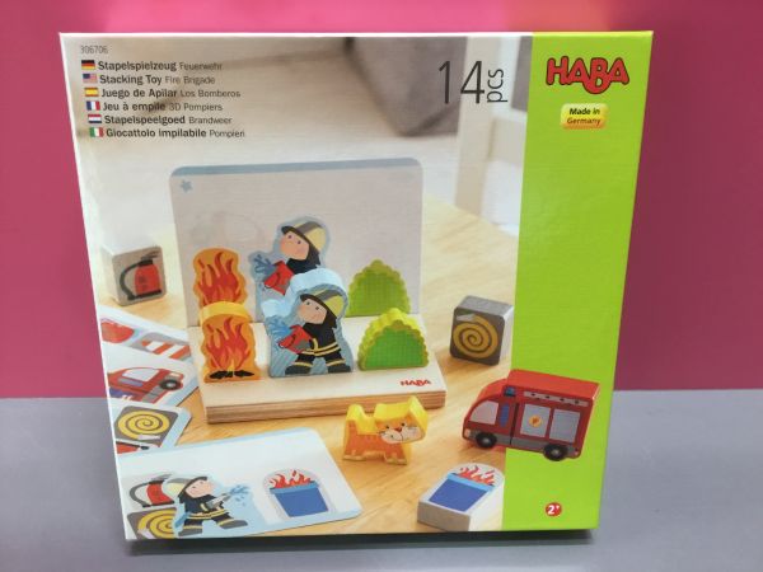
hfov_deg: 58.4
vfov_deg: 45.4
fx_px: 683
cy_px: 286
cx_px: 382
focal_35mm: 31
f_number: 2.4
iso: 125
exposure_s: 1/33
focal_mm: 3.3
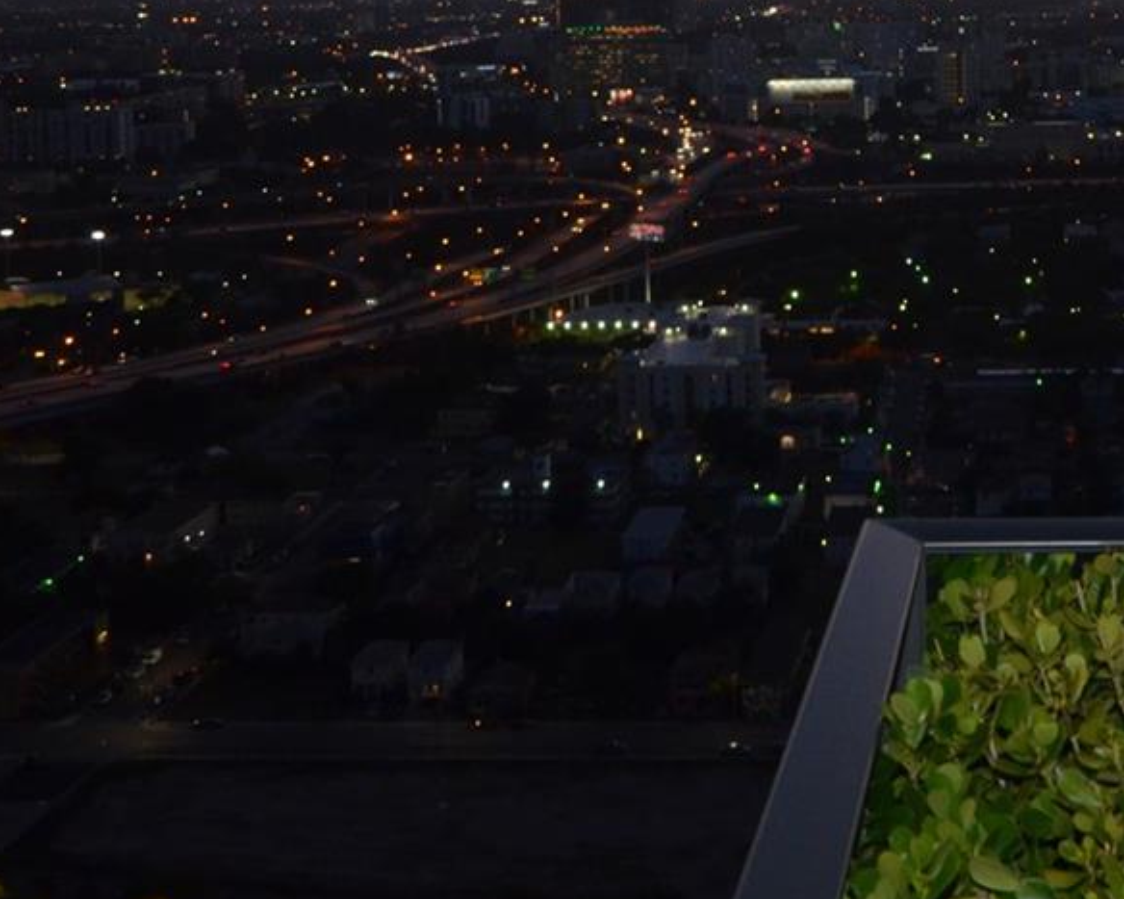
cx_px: 912
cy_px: 26
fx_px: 2561
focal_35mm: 77
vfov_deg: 19.4
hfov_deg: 24.3
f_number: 5.6
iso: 800
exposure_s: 1/60
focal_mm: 20
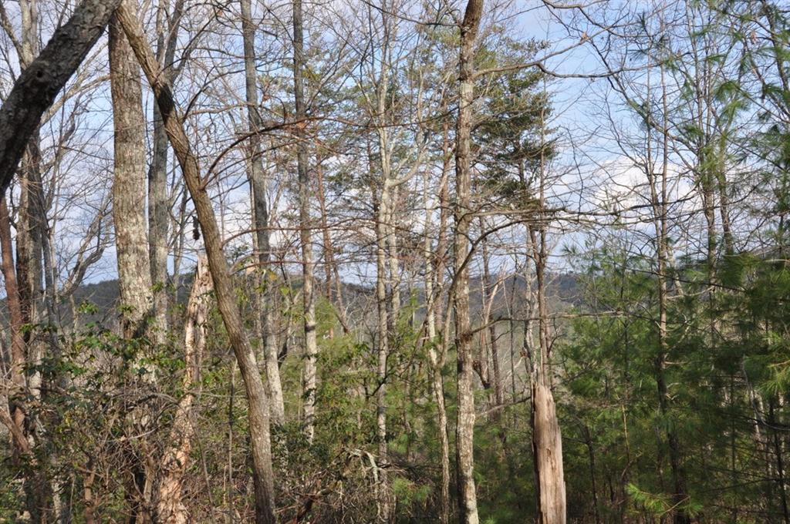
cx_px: 395
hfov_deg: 49.6
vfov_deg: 34.1
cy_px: 262
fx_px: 855
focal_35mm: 39
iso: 200
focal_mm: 26
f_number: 11
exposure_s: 1/125
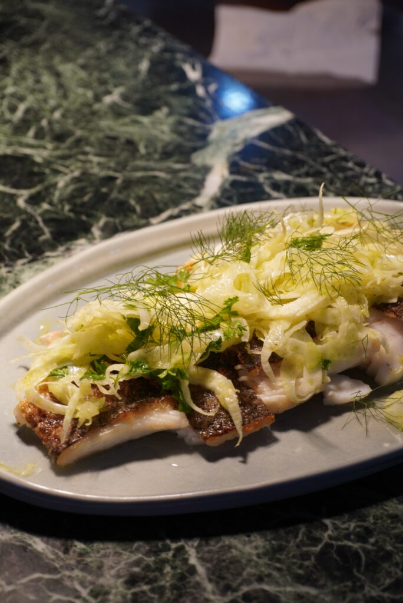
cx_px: 202
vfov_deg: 27.5
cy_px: 302
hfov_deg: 18.6
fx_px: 1232
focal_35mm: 74
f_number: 5.6
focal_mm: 49
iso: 250
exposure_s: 1/80
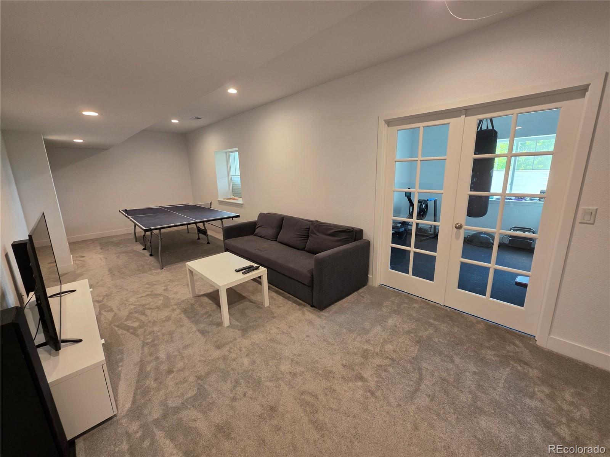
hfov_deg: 106.2
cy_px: 228
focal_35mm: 13
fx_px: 229
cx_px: 305
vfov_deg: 89.9
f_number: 1.9
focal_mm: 2.2
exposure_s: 1/35.7
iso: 80
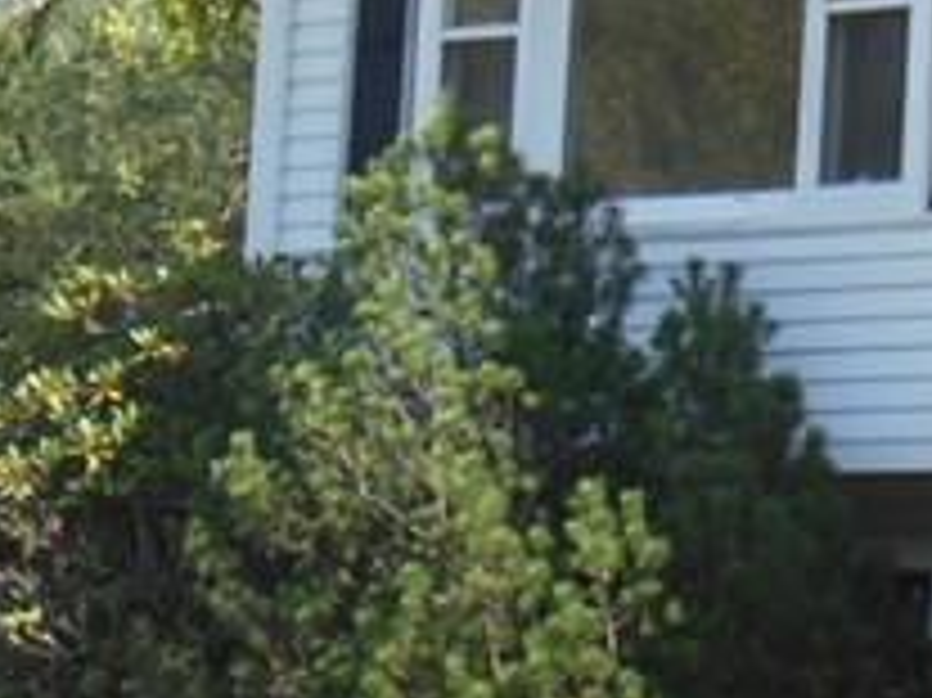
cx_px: 2139
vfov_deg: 5.7
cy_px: 351
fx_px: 7050
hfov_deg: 7.2
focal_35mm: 262
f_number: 4.2
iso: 80
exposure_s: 1/250
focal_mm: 9.5
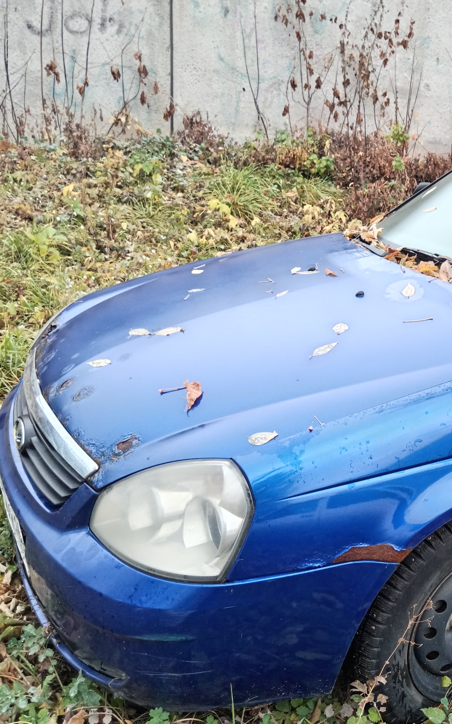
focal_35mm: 39
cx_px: 464
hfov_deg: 30.2
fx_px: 769
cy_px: 363
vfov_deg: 50.4
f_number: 1.9
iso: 527
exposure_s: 1/100
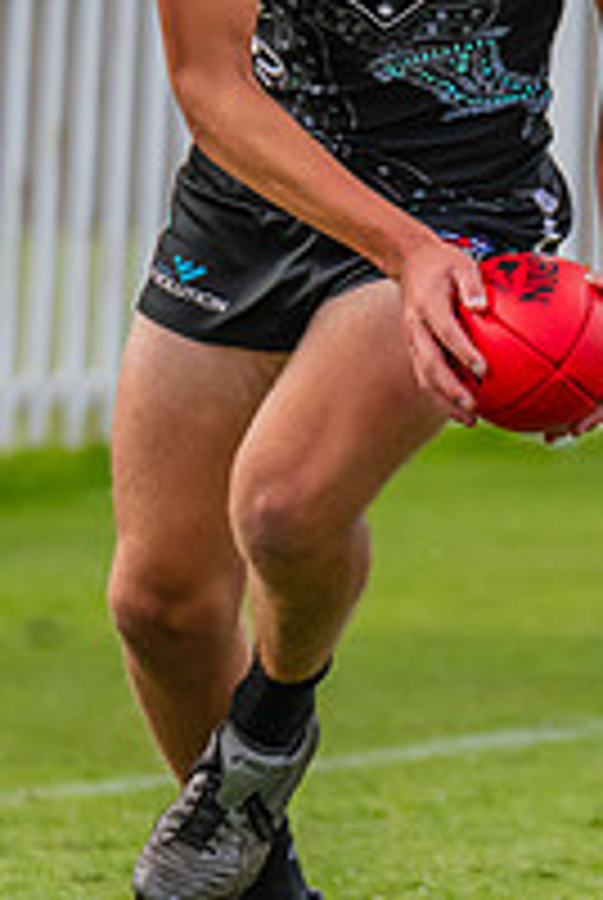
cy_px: 232
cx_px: 734
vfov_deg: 1.3
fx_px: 39983
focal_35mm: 1597
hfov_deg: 0.9
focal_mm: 420
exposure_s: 1/1600
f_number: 6.3
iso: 800
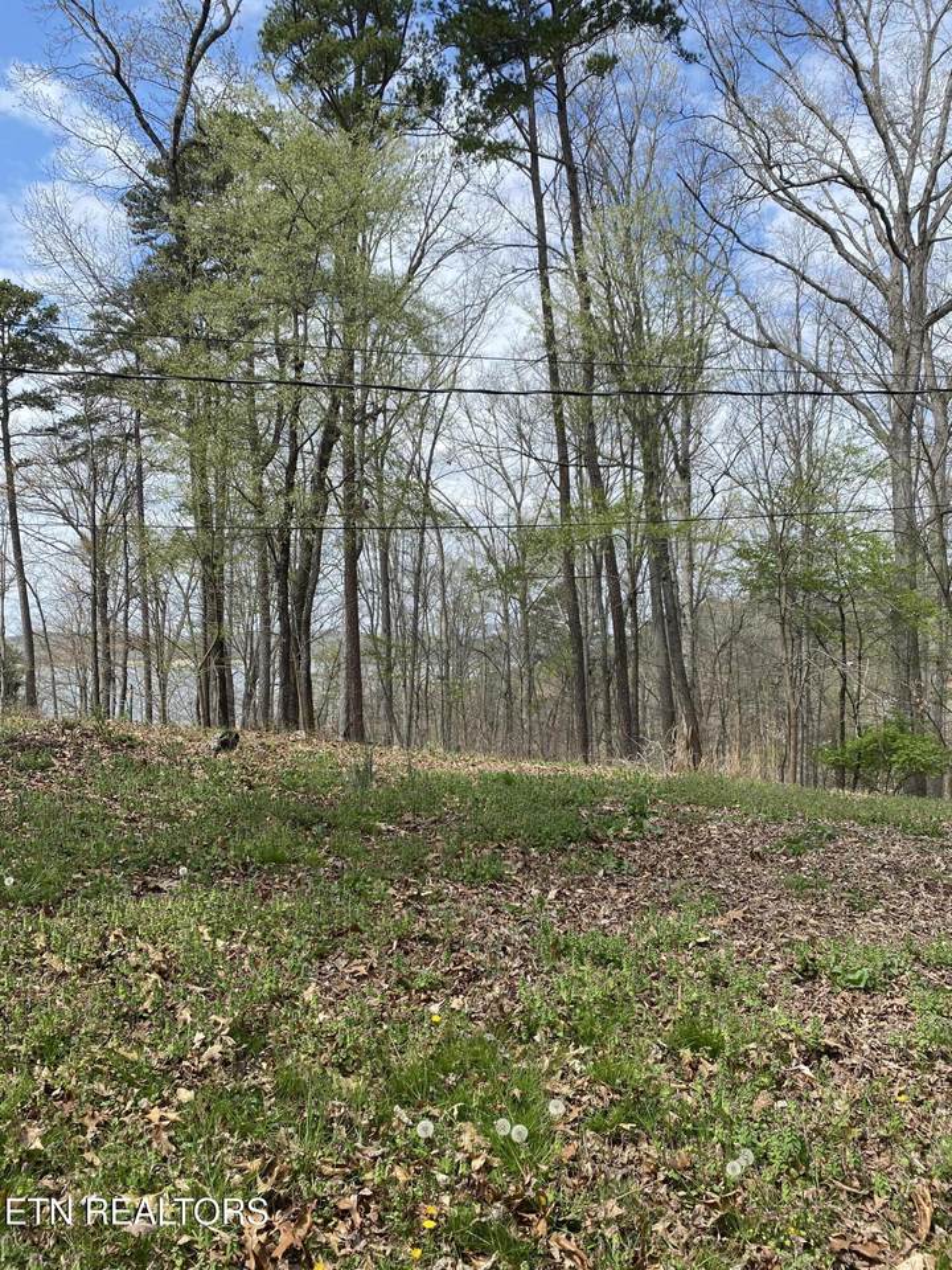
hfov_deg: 53.1
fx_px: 953
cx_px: 476
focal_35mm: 26
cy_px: 635
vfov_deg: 67.3
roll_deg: +0.6
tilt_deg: -0.1
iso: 32
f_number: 1.8
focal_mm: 4.25
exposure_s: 1/1838
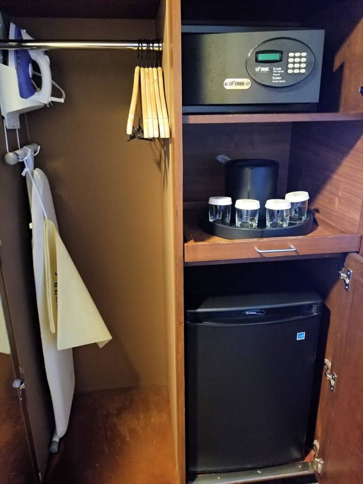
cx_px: 182
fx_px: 364
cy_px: 242
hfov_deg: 53.1
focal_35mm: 26
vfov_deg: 67.3
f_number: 1.7
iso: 640
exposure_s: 1/10
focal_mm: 4.2
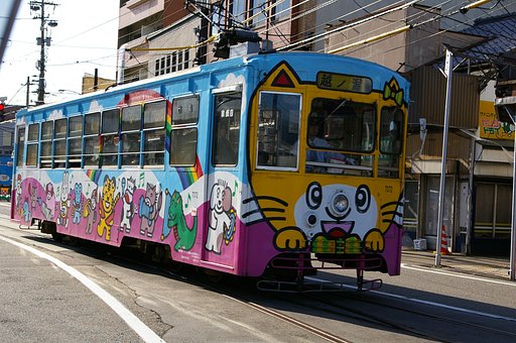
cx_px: 258
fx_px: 859
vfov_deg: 22.6
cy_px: 172
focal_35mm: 60
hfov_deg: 33.4
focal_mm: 40
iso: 200
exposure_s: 1/250
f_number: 9
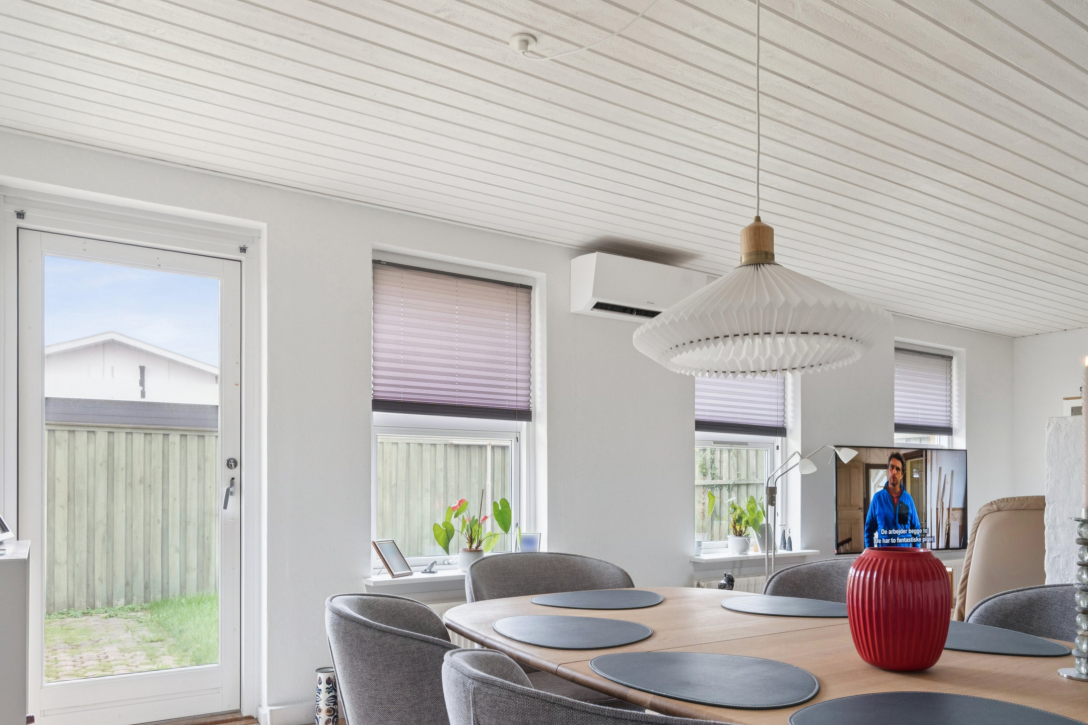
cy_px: 495
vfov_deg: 50.2
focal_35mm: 25
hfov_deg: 71.5
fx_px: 755
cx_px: 555
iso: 400
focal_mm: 18
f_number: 9
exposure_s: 1/10
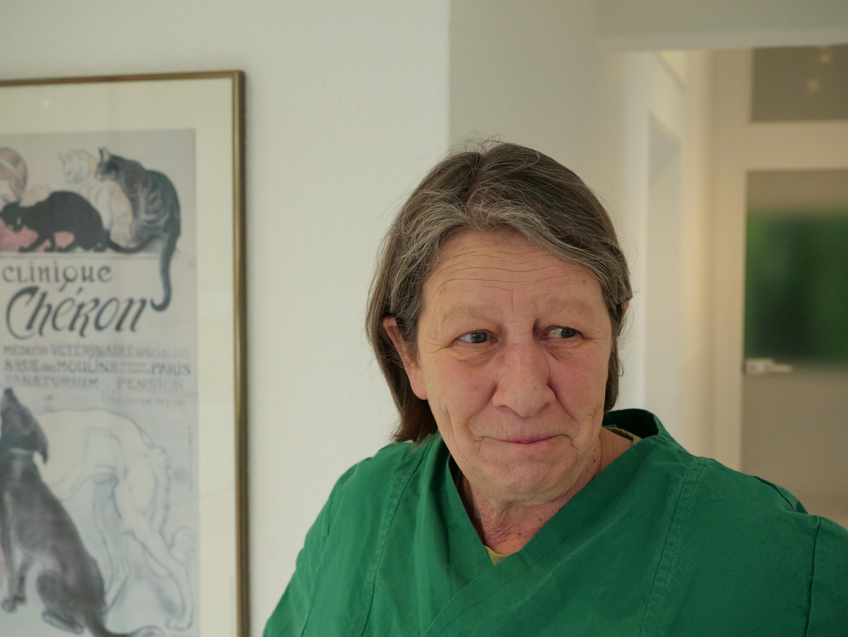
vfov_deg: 29.1
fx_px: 1225
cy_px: 318
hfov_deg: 38.2
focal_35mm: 50
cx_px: 424
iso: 2500
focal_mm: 25
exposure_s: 1/200
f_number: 4
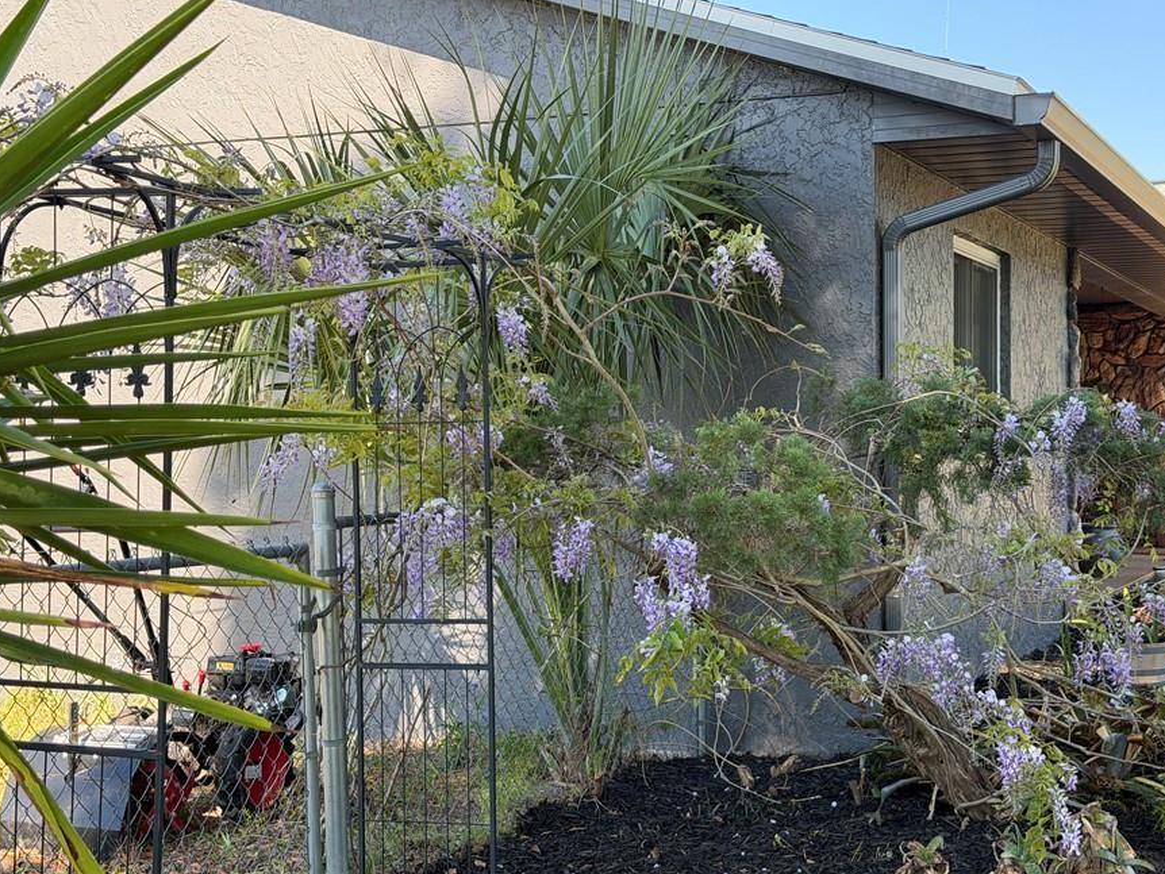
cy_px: 465
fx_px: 1919
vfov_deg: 25.7
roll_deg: +1.0
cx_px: 645
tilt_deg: +0.2
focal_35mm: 57
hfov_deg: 33.7
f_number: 1.78
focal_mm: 6.76
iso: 100
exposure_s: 1/641
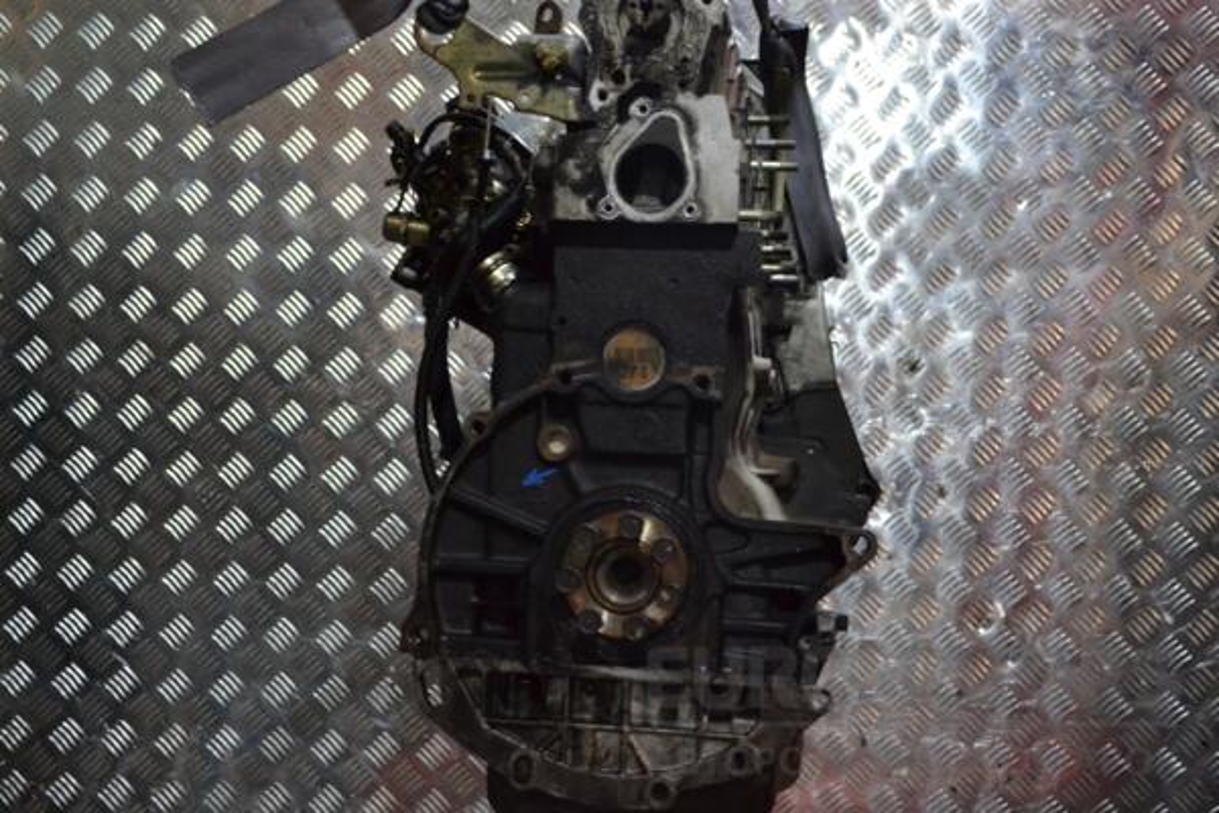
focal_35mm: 51
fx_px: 1727
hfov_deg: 38.9
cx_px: 610
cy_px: 406
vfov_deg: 26.5
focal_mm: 34
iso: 1400
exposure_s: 1/30
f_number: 5
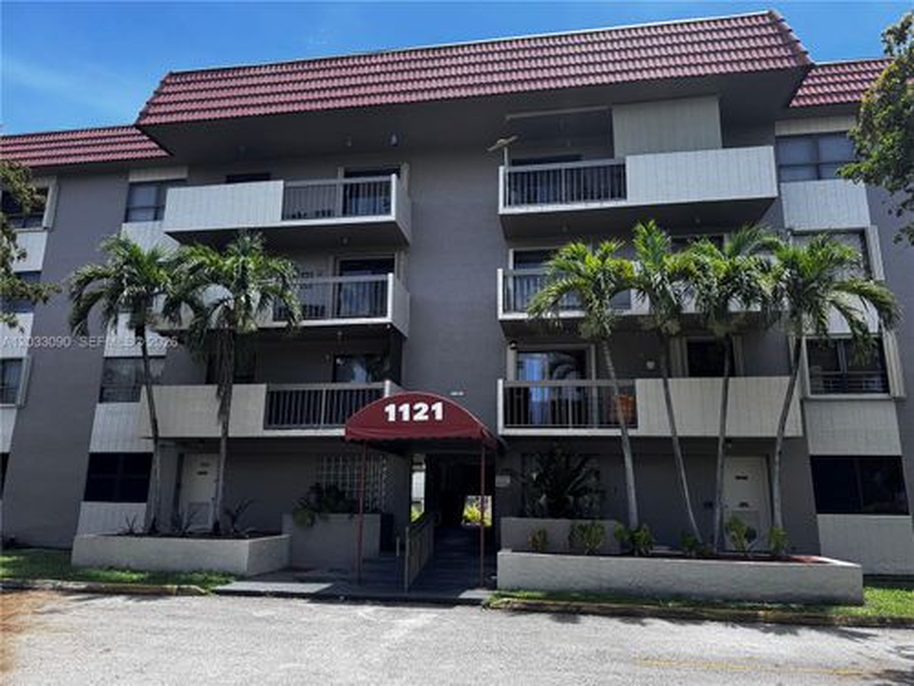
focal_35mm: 24
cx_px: 457
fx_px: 634
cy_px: 343
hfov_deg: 71.6
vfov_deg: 56.8
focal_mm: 6.76
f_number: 1.78
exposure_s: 1/1261
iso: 80
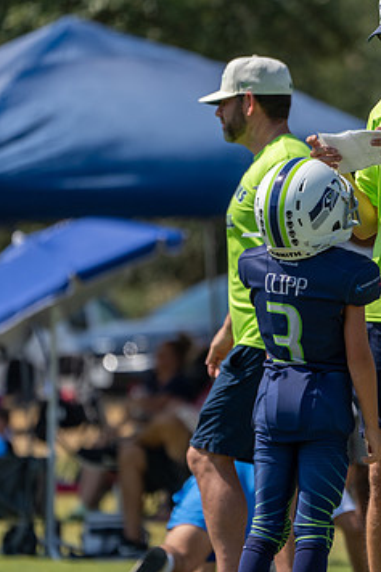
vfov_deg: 2.7
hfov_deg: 1.8
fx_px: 12060
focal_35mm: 759
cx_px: 393
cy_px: 297
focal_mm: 400
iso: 250
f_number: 5.6
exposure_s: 1/1250
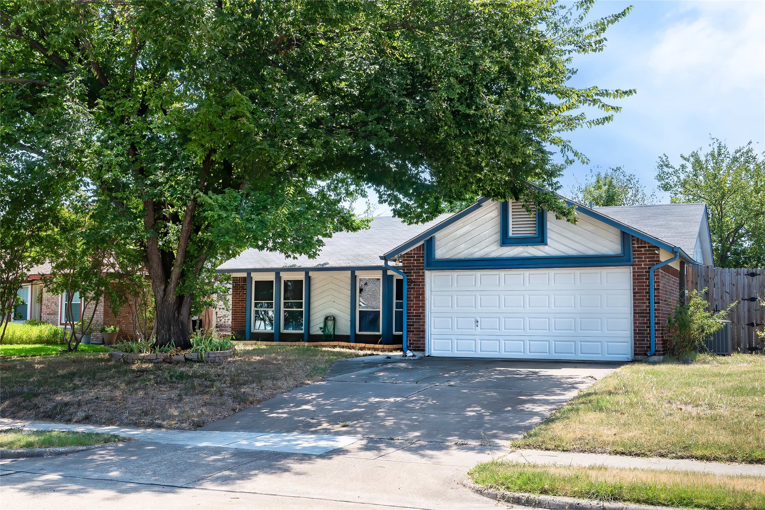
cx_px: 382
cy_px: 255
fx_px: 829
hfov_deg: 49.6
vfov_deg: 34.2
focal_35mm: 39
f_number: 11
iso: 200
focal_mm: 26
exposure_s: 1/160
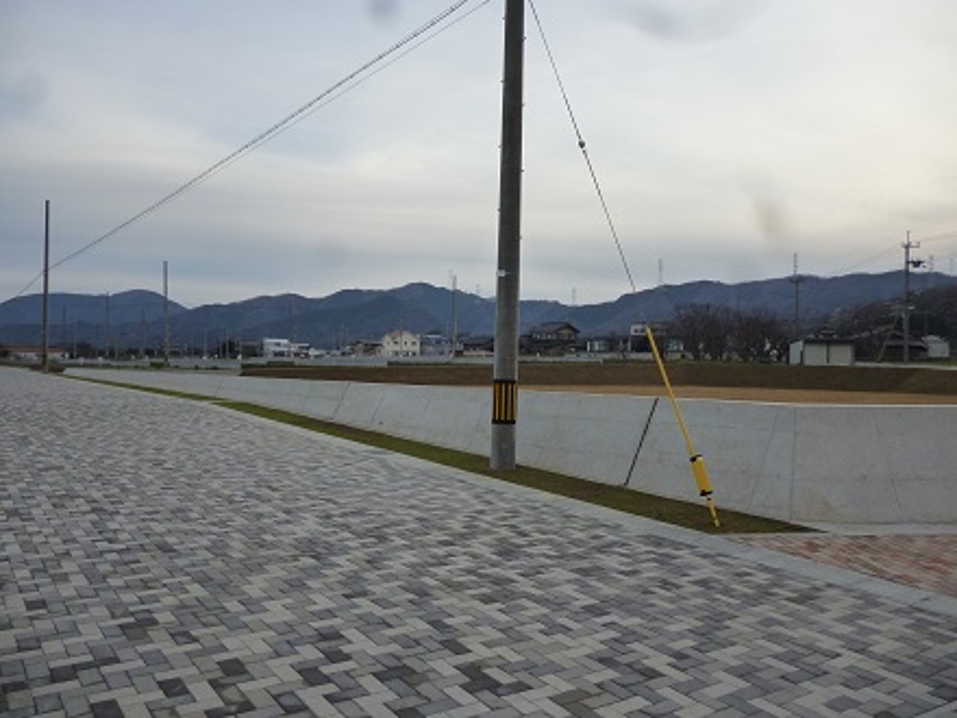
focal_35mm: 28
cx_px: 478
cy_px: 359
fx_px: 774
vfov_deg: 49.7
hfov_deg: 63.4
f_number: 3.1
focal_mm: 5
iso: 160
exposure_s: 1/640
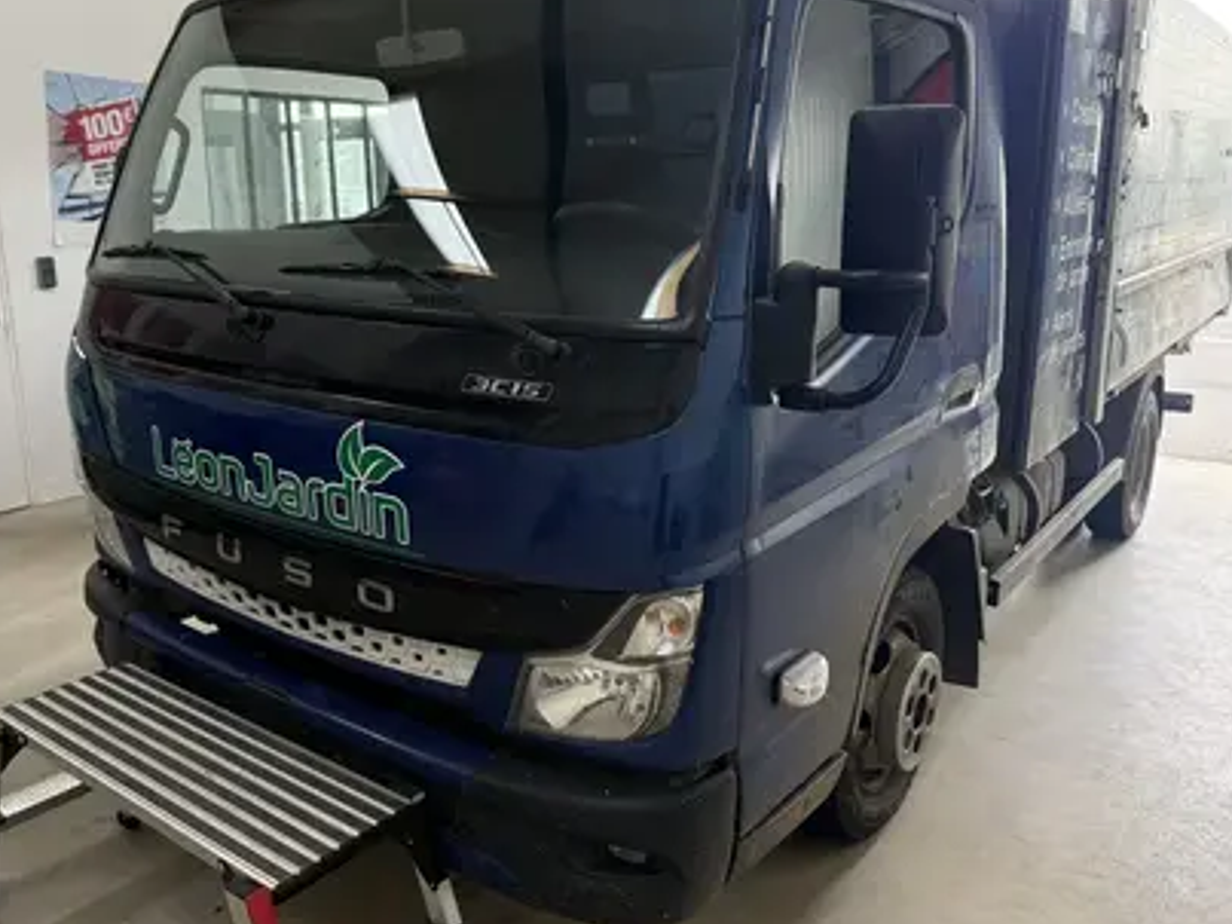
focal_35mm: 29
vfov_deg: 48.2
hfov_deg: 61.6
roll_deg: +0.4
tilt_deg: -12.4
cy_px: 436
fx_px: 1032
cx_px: 582
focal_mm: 6.76
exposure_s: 1/177
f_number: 1.78
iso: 200
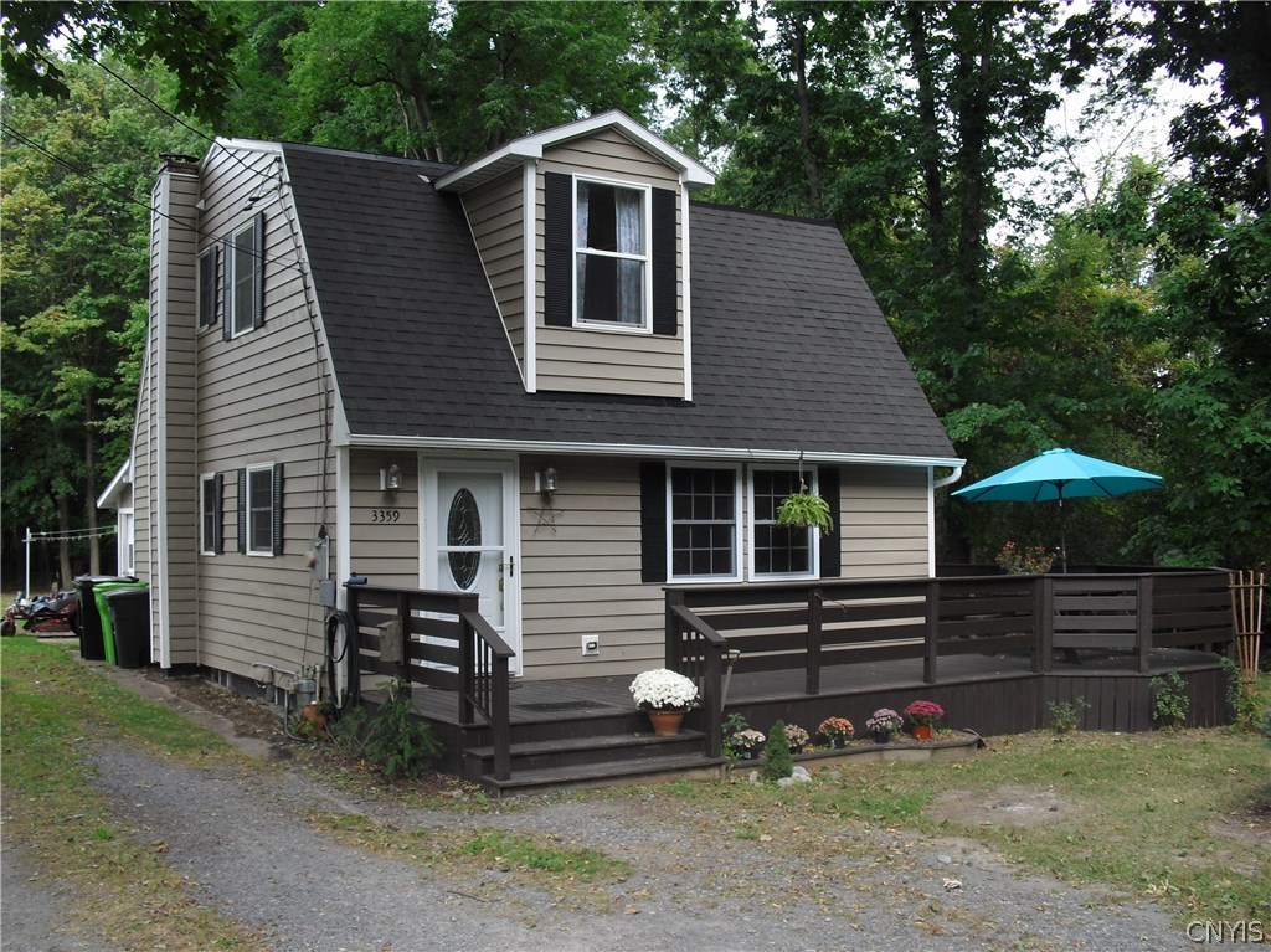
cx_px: 636
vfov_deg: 39.6
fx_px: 1321
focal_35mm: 36
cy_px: 476
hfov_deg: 51.4
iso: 100
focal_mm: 6.3
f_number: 3.1
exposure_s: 1/160
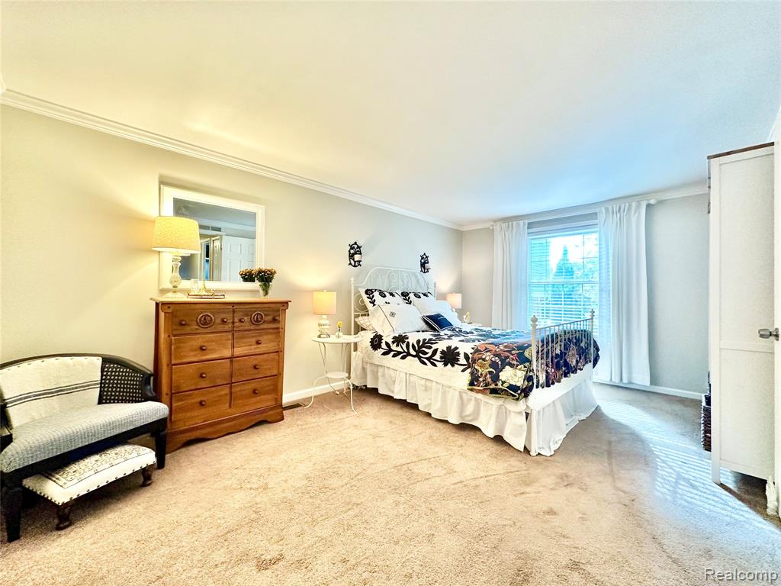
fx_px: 316
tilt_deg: +1.2
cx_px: 390
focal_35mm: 14
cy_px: 293
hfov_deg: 102.1
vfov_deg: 85.7
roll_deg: -0.2
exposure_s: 1/60
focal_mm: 2.22
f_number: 2.2
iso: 200
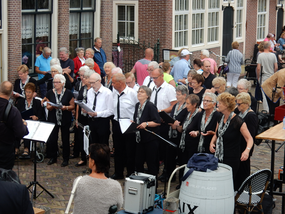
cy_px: 107
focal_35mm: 84
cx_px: 142
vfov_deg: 17.6
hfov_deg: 23.3
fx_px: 692
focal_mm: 14.9
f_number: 5
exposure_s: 1/125
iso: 125
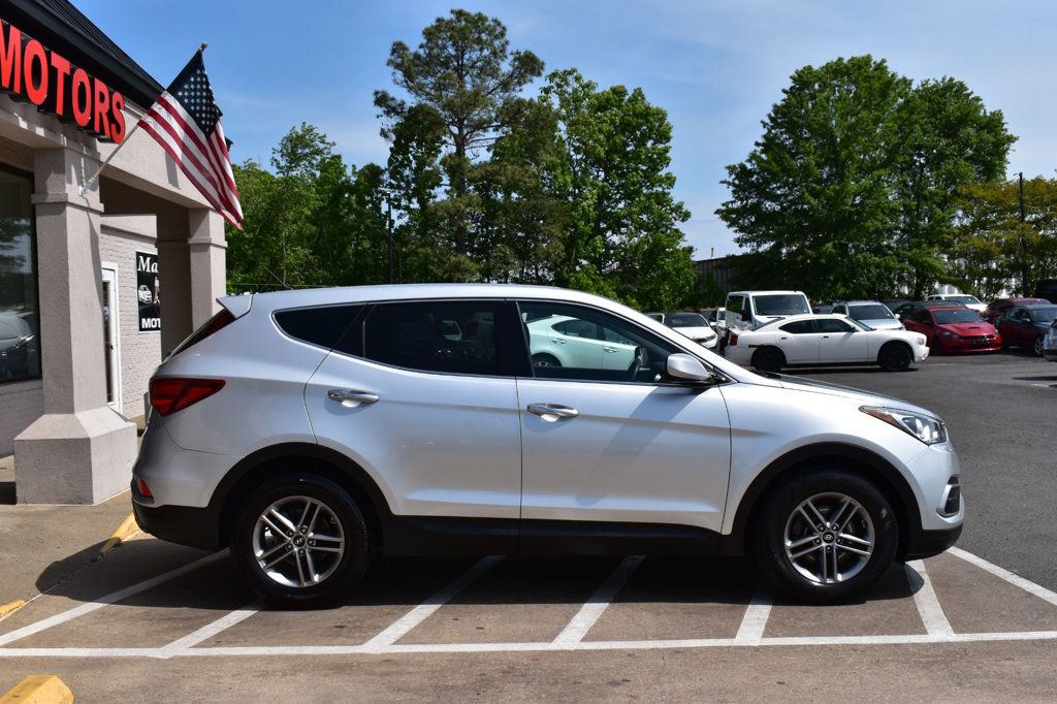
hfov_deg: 49.6
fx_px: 1145
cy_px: 352
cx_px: 528
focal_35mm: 39
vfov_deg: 34.2
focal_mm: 26
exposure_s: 1/500
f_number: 11
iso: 200
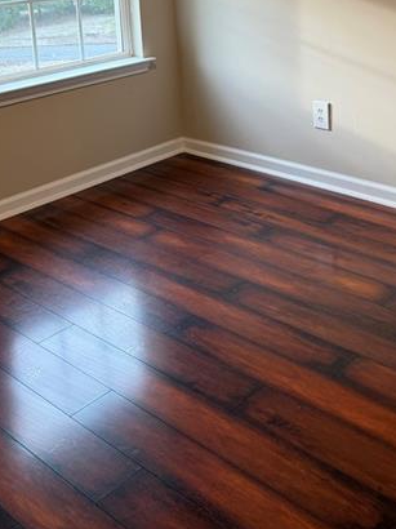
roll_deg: +2.0
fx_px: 687
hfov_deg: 31.9
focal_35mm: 45
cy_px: 36
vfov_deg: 38.7
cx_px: 259
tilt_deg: -10.0
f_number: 1.78
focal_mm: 6.76
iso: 160
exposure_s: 1/120
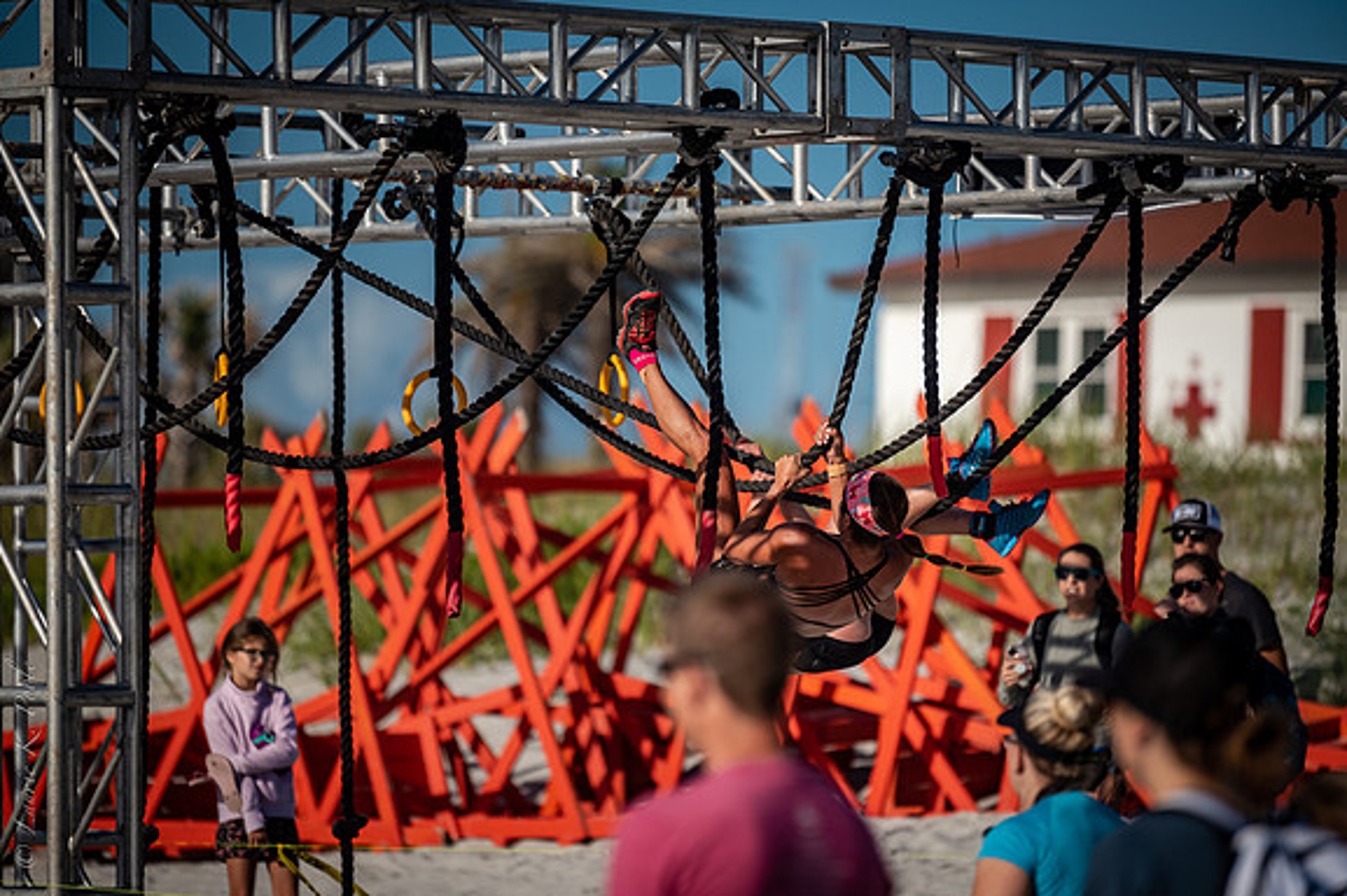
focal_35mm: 230
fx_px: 8601
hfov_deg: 9.0
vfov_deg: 6.0
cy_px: 453
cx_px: 719
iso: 280
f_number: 2.8
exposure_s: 1/4000
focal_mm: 200
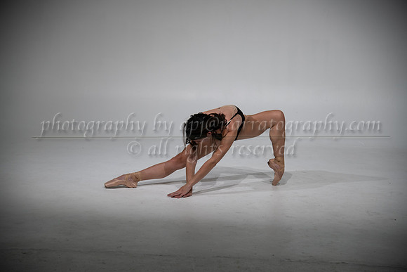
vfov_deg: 17.5
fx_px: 882
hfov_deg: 26.0
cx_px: 204
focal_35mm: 78
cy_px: 136
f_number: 4
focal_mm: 78
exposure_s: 1/250
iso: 400
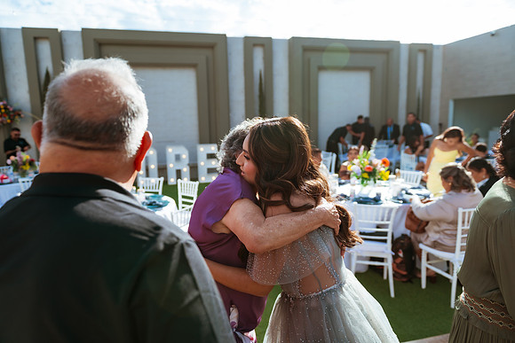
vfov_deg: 53.2
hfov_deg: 73.7
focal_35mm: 24
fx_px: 343
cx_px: 258
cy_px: 172
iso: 100
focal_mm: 24
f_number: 2.8
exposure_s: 1/1250
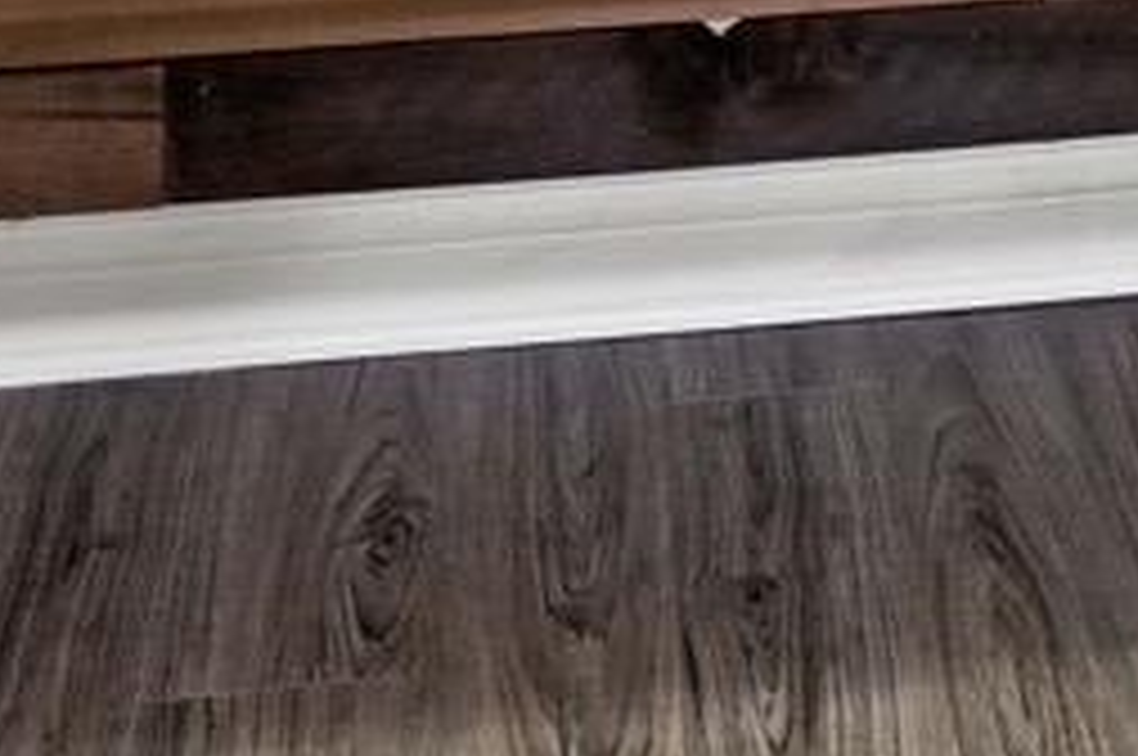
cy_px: -1233
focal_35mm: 95
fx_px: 2999
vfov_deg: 11.2
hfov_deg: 20.9
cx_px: 1107
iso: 250
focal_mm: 16
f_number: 9
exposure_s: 5
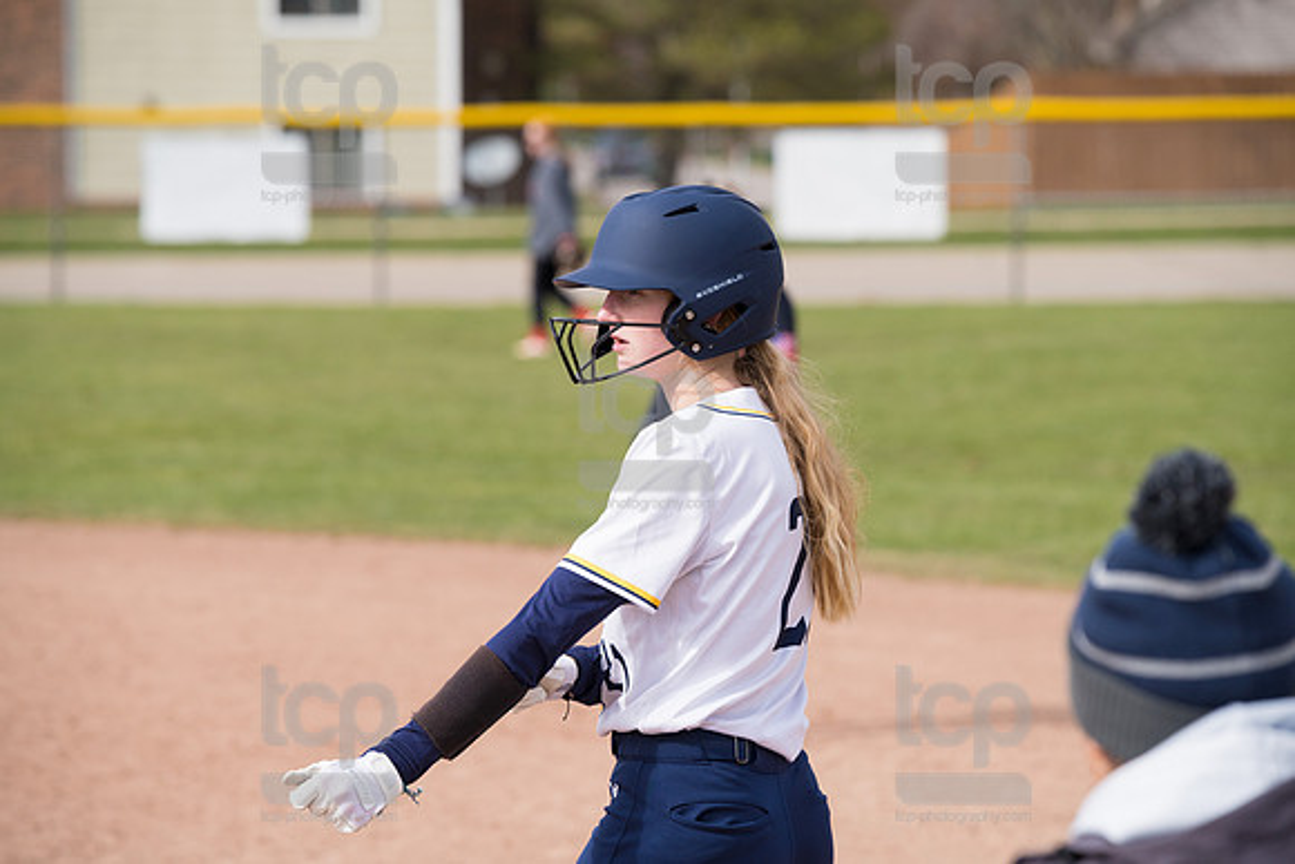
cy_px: 432
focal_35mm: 200
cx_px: 648
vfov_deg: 6.9
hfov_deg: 10.3
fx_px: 7196
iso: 400
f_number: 5.6
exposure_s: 1/1600
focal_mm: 200
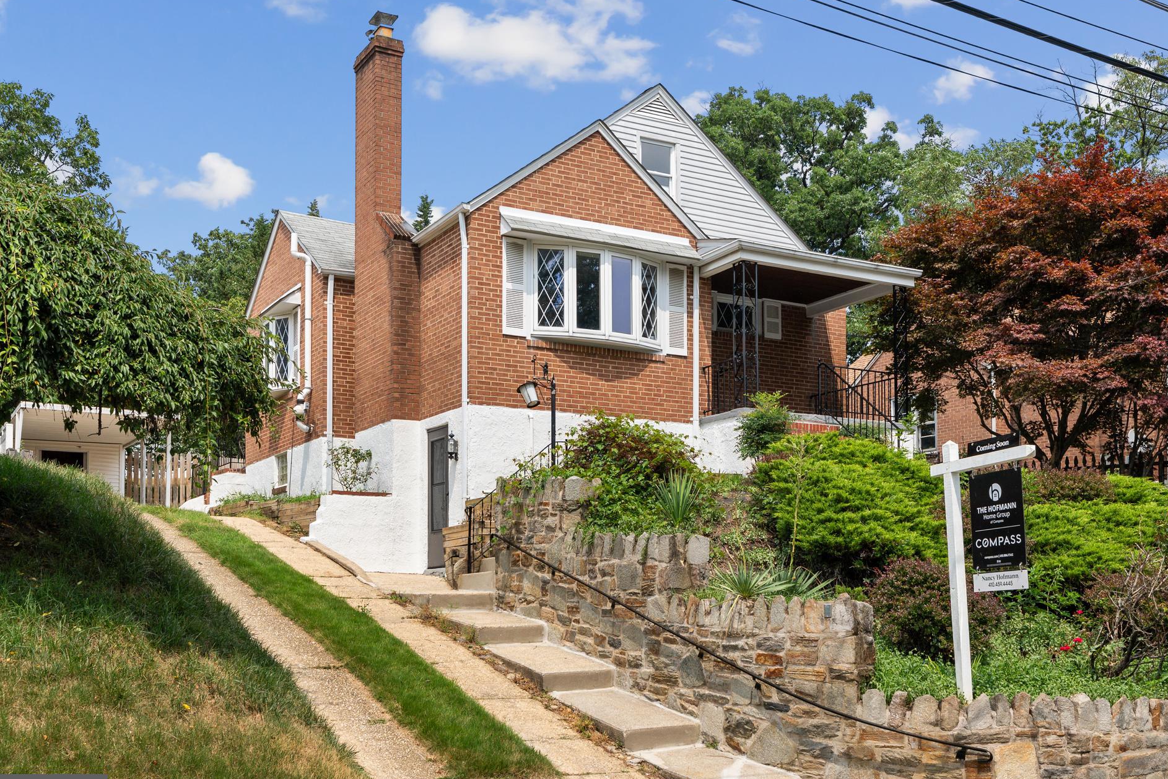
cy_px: 396
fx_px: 1233
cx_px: 604
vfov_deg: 35.1
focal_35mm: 38
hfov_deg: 50.7
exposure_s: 1/800
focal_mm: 35
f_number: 8
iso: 200
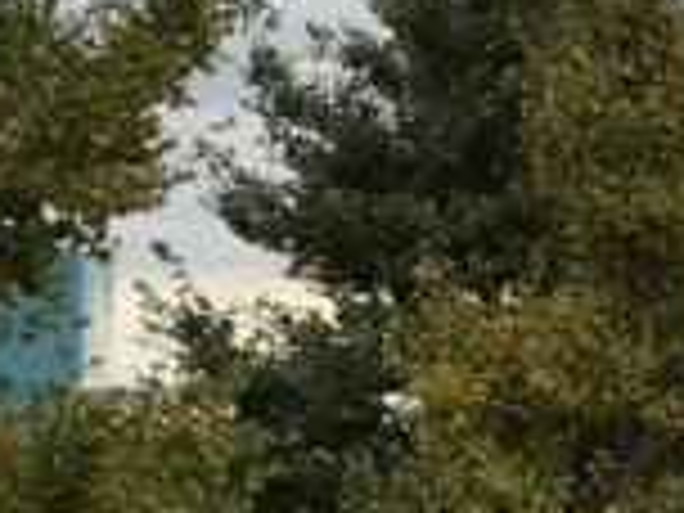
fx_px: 3873
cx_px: 1962
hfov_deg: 8.6
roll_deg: -1.6
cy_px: 621
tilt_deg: +3.1
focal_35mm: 196
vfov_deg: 7.5
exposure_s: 1/351
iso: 25
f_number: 2.2
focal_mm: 4.15
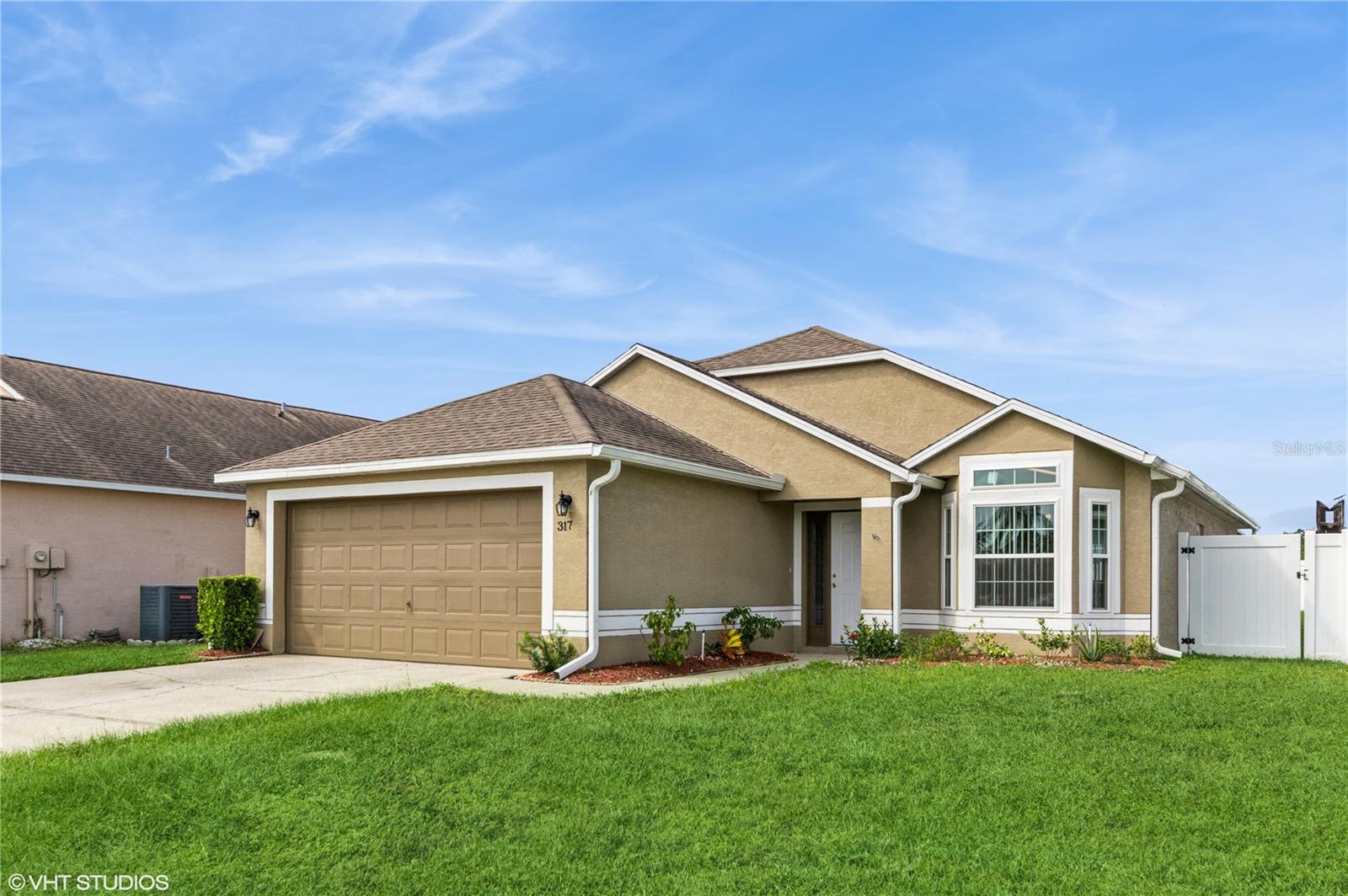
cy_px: 448
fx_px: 1010
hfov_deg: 67.4
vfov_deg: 47.9
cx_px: 674
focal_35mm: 27
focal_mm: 18
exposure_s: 1/800
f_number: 9
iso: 400
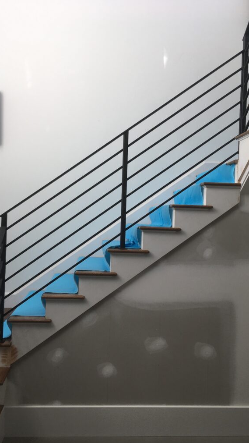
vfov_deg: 61.0
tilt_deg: -0.4
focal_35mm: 32
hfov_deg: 36.7
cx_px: 117
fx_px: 375
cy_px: 223
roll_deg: -2.2
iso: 25
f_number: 2.2
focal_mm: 4.15
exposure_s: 1/289
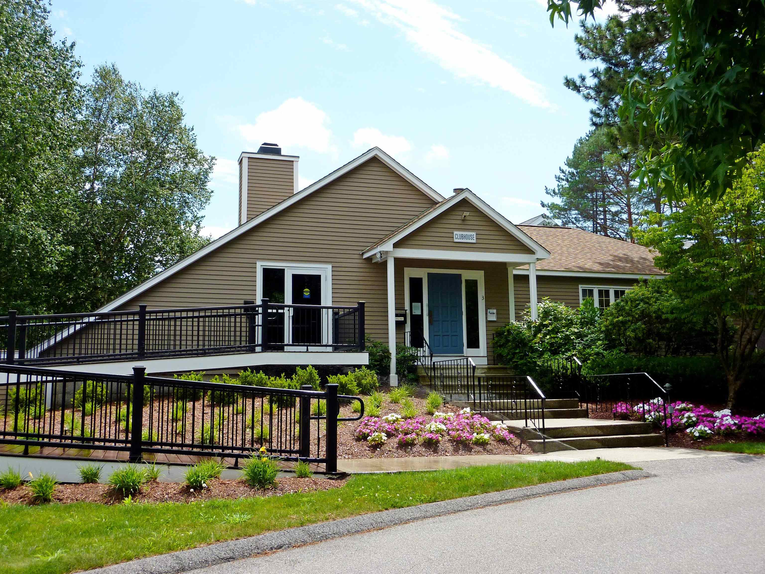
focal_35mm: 35
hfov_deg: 52.6
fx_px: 773
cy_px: 287
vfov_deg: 40.7
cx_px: 382
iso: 80
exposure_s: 1/400
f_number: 4
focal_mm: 5.7
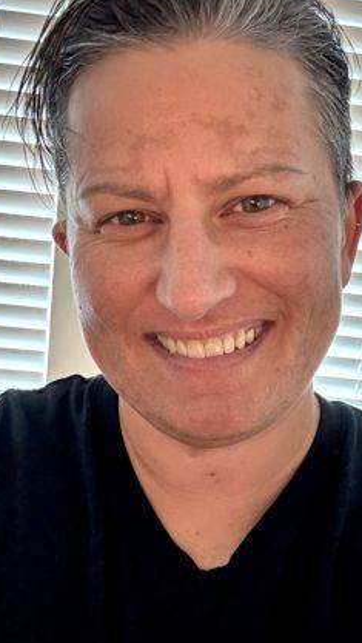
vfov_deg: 44.5
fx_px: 784
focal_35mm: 46
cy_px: 342
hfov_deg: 26.0
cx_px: 197
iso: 400
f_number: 1.9
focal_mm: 2.69
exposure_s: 1/30
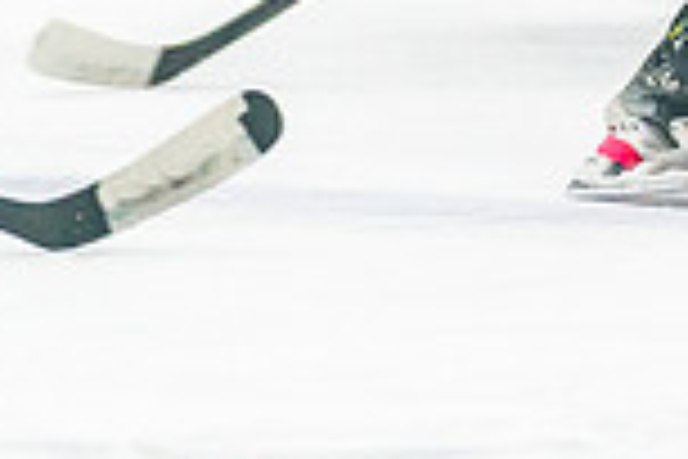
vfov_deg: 1.3
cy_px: -188
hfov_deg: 2.0
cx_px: 1012
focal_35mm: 1049
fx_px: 20046
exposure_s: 1/1000
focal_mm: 159
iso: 3200
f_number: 2.8
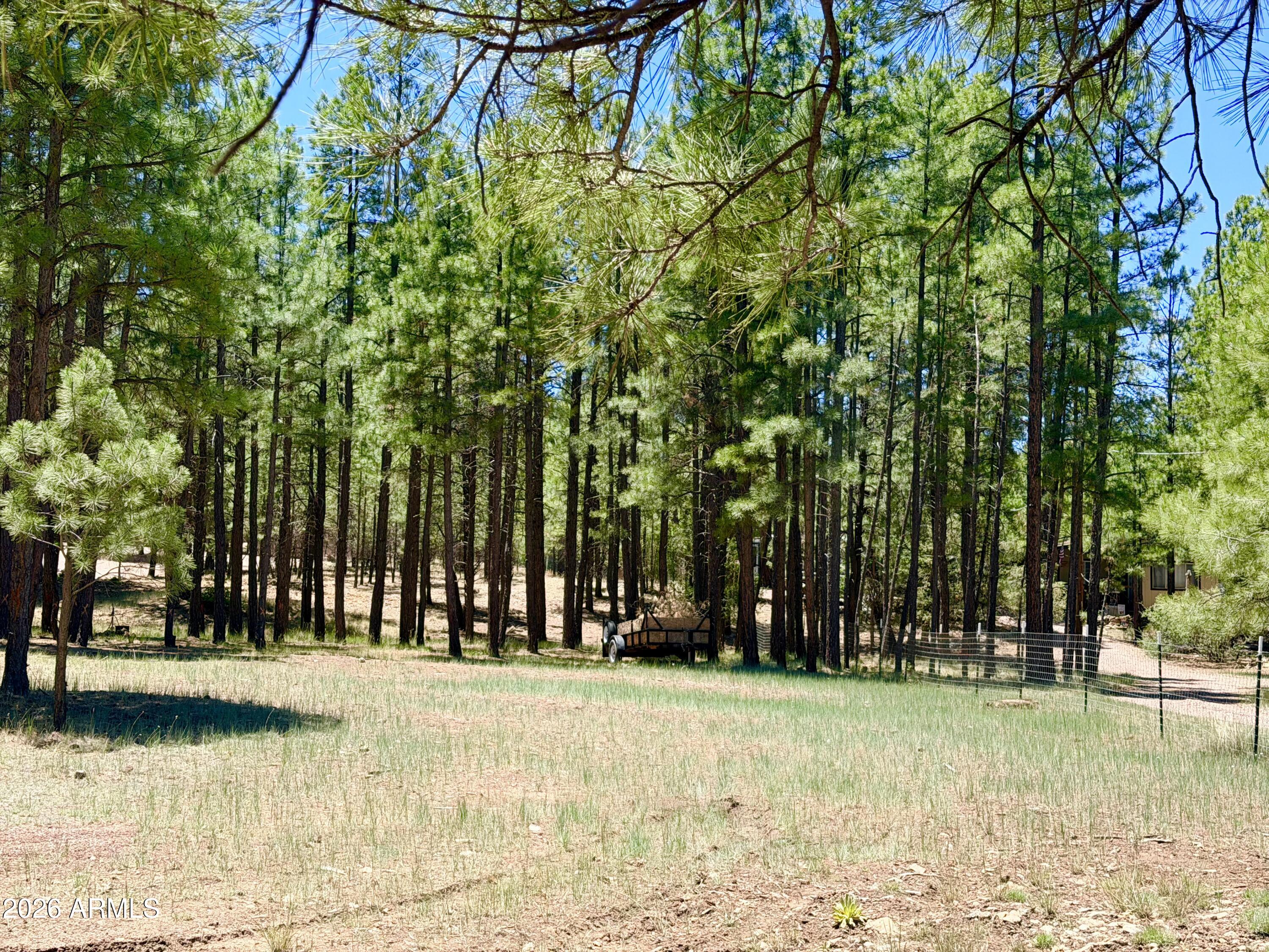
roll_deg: -1.4
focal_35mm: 48
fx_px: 1760
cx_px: 634
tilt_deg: +3.8
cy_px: 476
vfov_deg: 30.3
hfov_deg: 39.7
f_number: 1.78
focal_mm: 6.76
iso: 80
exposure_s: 1/1883
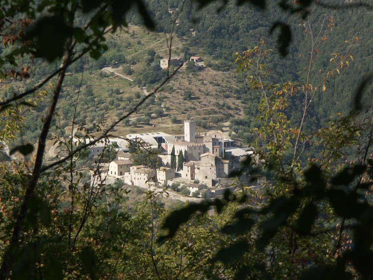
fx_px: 2155
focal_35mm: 200
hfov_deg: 9.9
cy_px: 140
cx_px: 186
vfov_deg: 7.4
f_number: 7.1
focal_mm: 50.8
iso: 64
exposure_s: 1/200
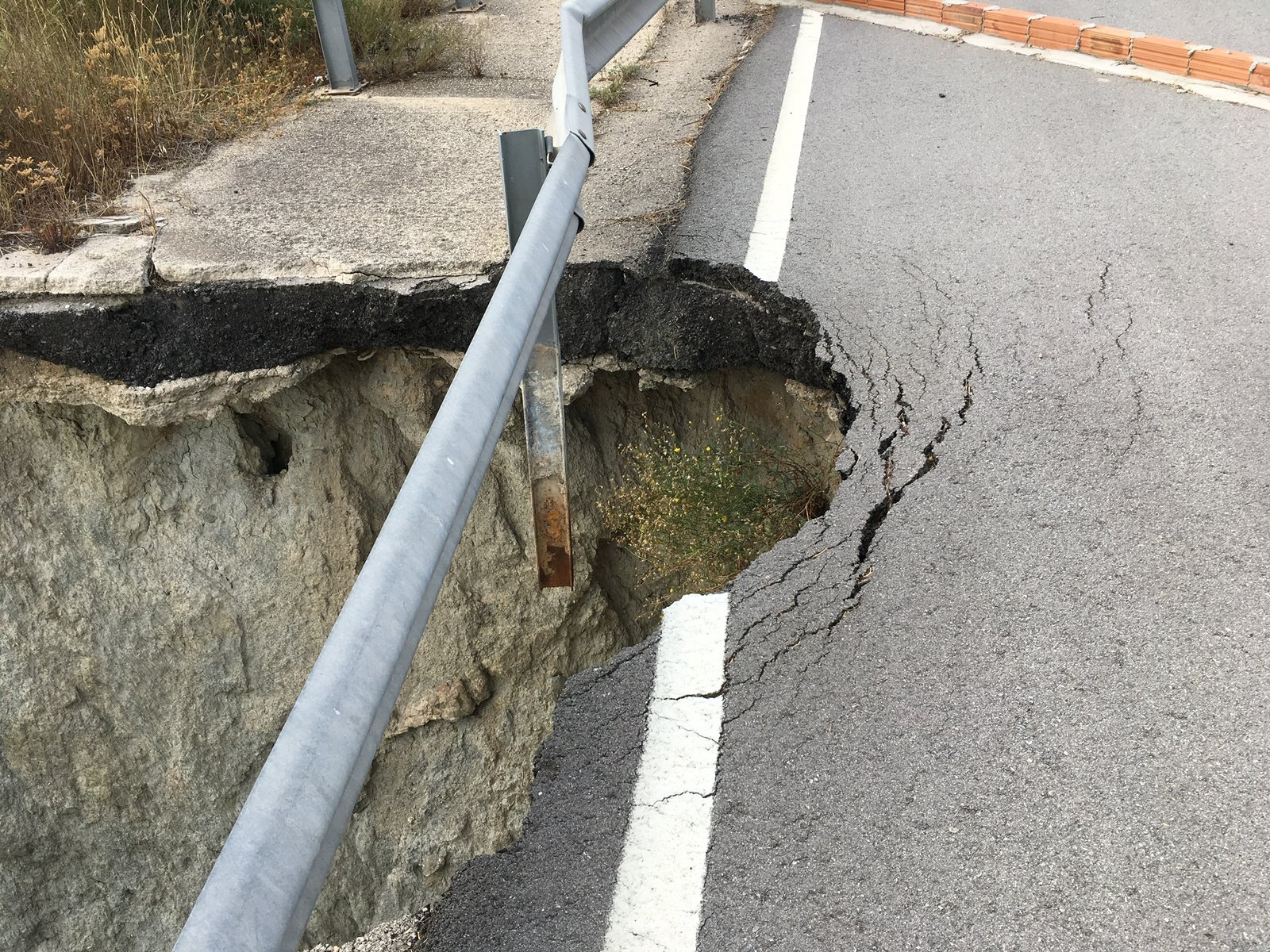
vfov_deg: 48.2
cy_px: 476
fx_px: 1064
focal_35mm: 29
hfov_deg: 61.7
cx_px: 635
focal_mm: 4.15
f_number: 2.2
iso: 25
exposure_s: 1/591
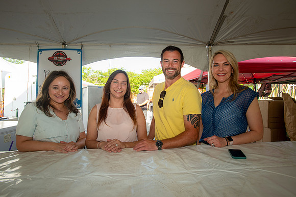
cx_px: 148
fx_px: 181
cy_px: 98
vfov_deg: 57.2
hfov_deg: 78.6
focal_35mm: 22
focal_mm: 22
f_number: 5.6
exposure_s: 1/160
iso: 250
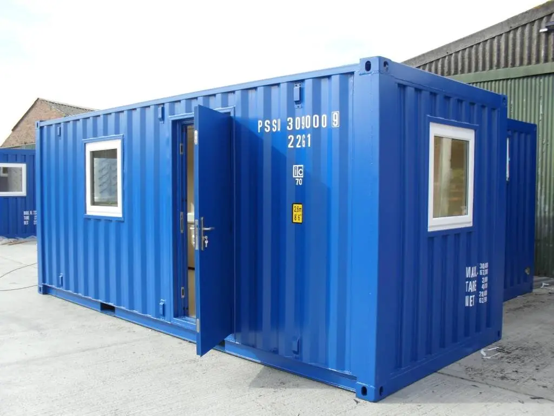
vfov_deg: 40.7
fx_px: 560
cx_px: 277
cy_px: 208
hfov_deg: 52.6
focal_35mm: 35
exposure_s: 1/500
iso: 100
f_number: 3.2
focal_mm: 6.3
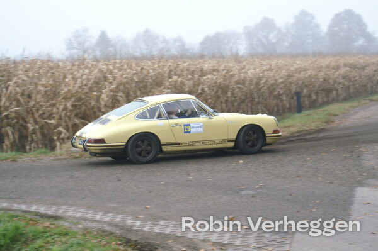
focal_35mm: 75
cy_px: 126
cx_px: 189
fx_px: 787
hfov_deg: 27.0
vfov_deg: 18.2
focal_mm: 50
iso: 250
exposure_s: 1/125
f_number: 5.6
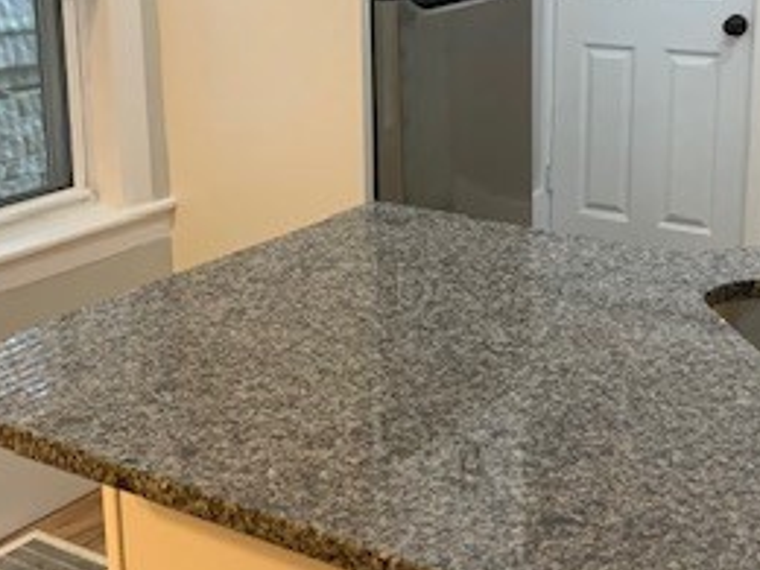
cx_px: 333
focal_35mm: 64
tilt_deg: -14.7
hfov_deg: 30.2
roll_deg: +2.9
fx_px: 1405
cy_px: 216
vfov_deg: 22.9
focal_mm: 4.25
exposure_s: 1/60
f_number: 1.8
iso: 250
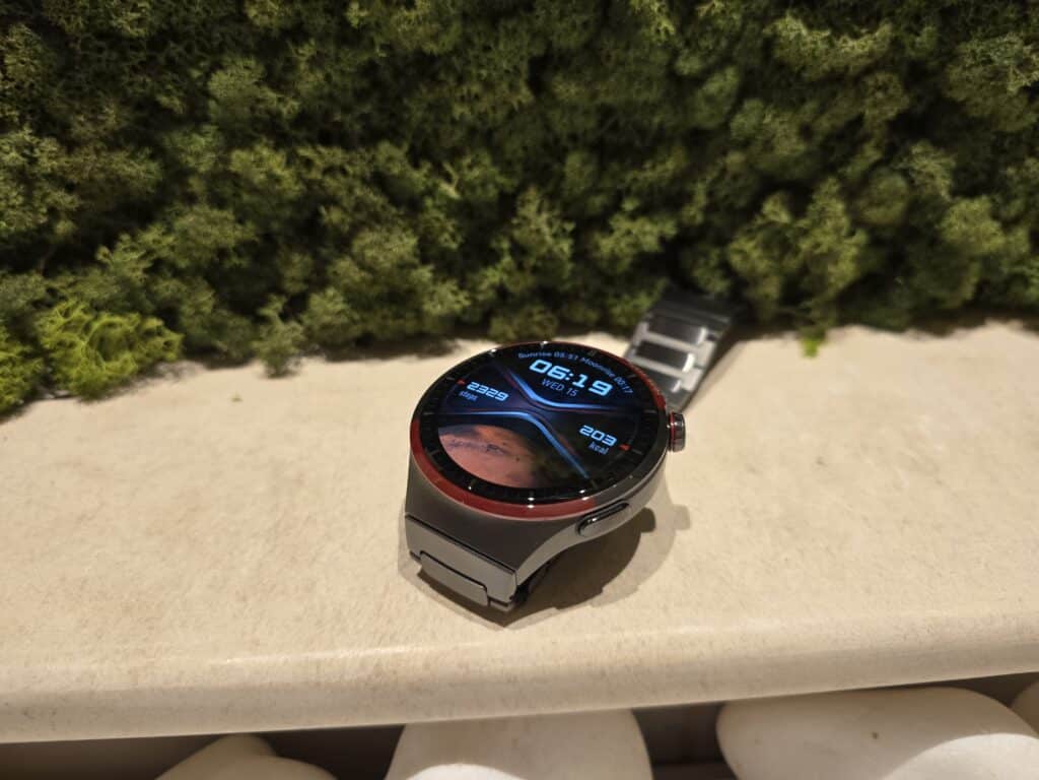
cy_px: 390
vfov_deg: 58.9
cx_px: 520
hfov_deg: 73.9
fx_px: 690
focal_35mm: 23
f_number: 1.7
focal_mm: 6.3
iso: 320
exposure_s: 1/100
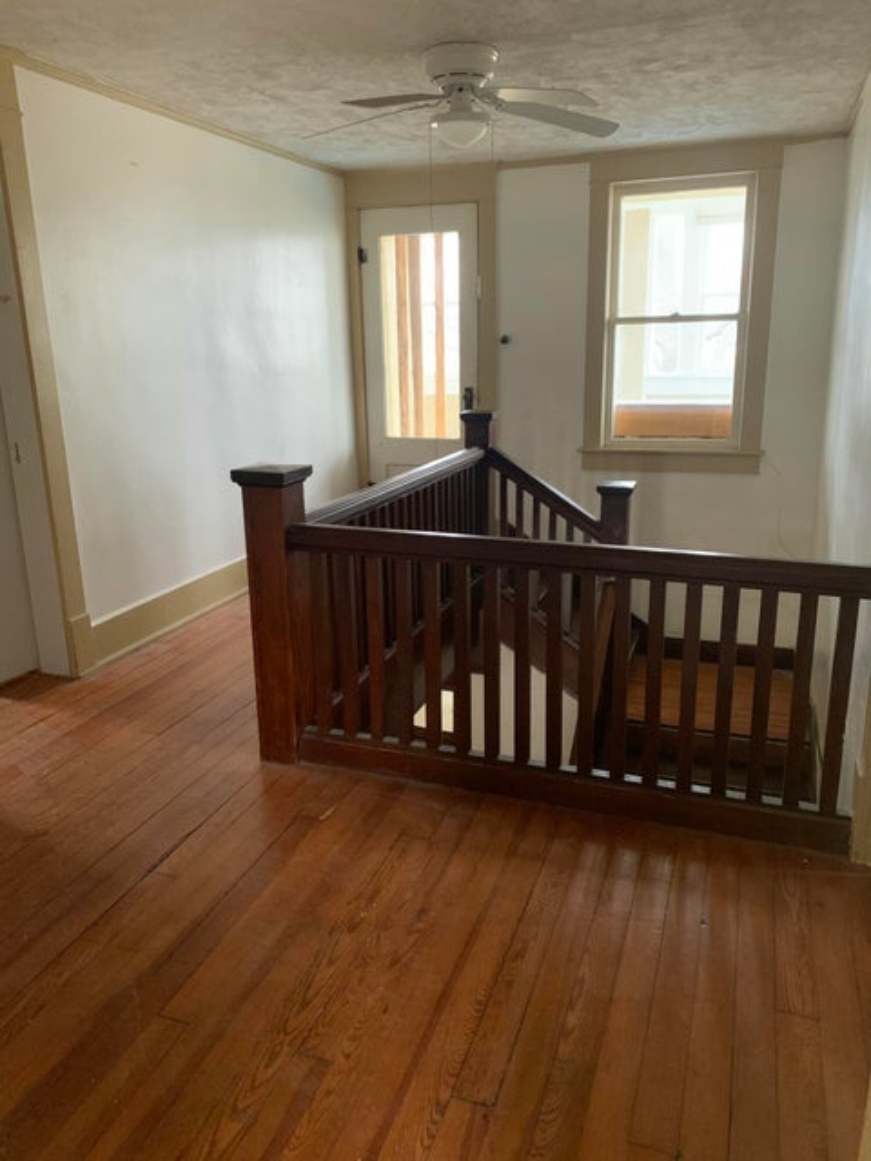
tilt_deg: -14.4
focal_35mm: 26
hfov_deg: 53.1
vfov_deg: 67.3
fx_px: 872
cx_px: 436
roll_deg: +1.2
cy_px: 580
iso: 400
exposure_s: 1/31
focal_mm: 4.25
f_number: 1.8
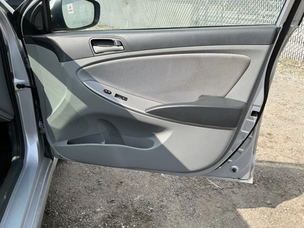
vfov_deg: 49.7
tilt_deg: -22.7
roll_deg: -1.3
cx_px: 152
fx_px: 246
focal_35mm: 28
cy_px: 114
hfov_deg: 63.4
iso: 25
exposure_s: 1/869
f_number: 1.8
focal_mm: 3
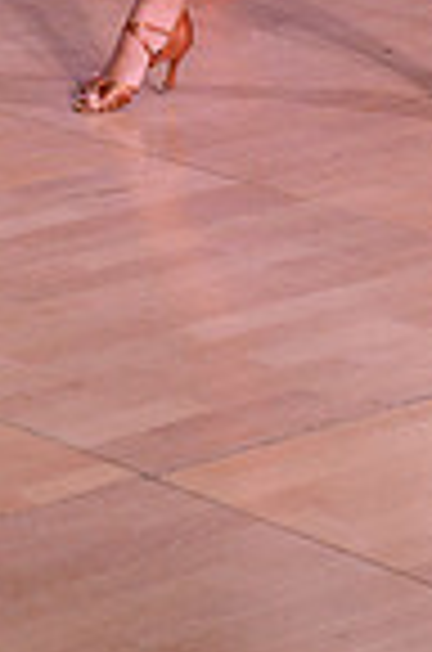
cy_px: -526
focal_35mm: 248
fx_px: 4485
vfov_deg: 8.0
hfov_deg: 5.5
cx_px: 34
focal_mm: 62
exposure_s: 1/250
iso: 2000
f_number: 5.6
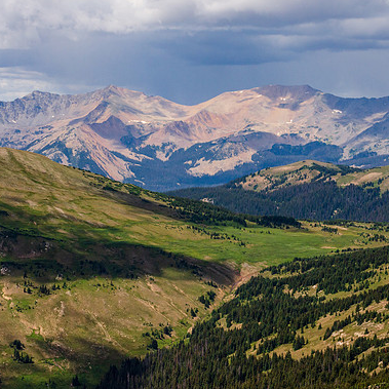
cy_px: 194
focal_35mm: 107
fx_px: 1360
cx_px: 219
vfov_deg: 16.3
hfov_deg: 16.3
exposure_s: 1/250
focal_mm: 55
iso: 200
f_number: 16
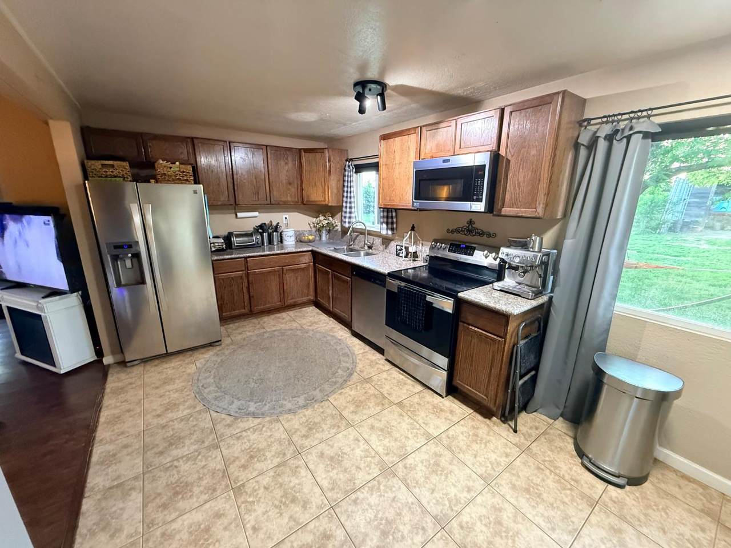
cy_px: 274
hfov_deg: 102.1
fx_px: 296
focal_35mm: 14
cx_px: 366
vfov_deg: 85.7
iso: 640
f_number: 2.2
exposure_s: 1/60
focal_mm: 2.22
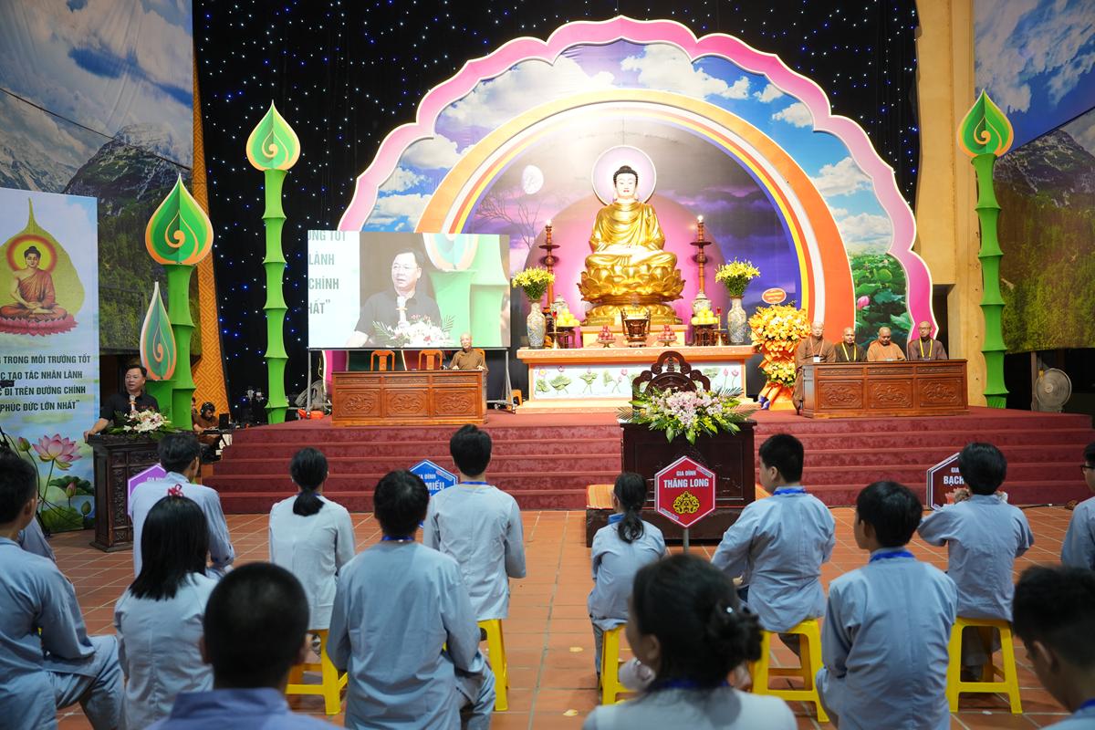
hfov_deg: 63.7
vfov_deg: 45.0
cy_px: 365
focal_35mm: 29
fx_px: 882
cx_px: 548
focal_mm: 29
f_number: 3.2
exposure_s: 1/100
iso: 1000
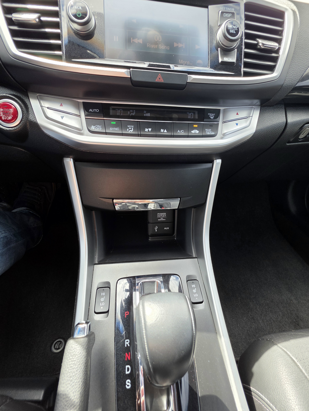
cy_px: 206
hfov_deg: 89.9
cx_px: 154
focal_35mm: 13
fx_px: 155
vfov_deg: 106.2
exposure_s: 1/120
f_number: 1.9
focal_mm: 2.2
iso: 40
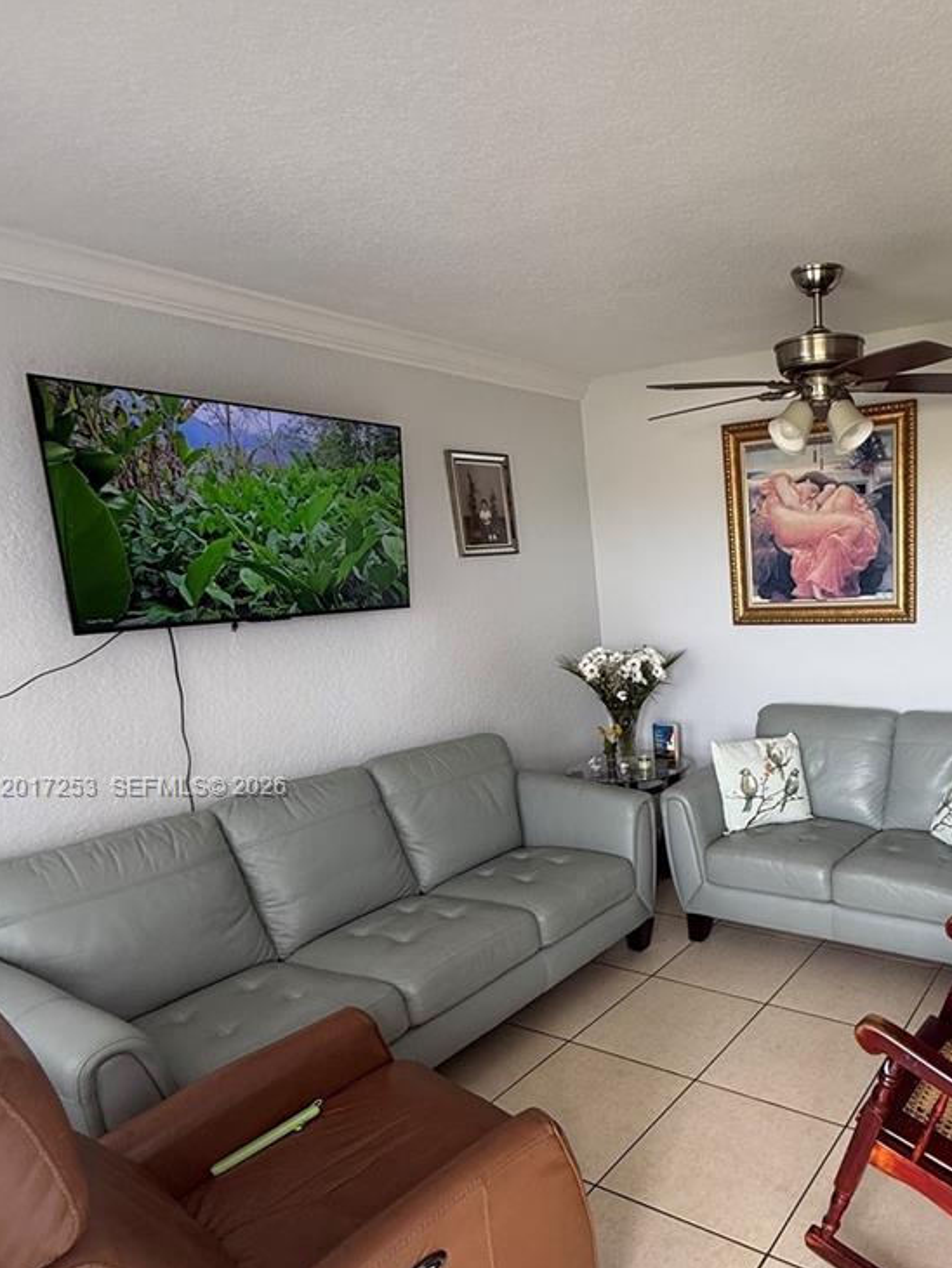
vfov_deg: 72.7
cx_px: 747
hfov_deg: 55.2
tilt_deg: -14.7
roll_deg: +1.9
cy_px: 789
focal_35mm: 23
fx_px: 843
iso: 125
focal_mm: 2.22
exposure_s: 1/99
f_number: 2.2
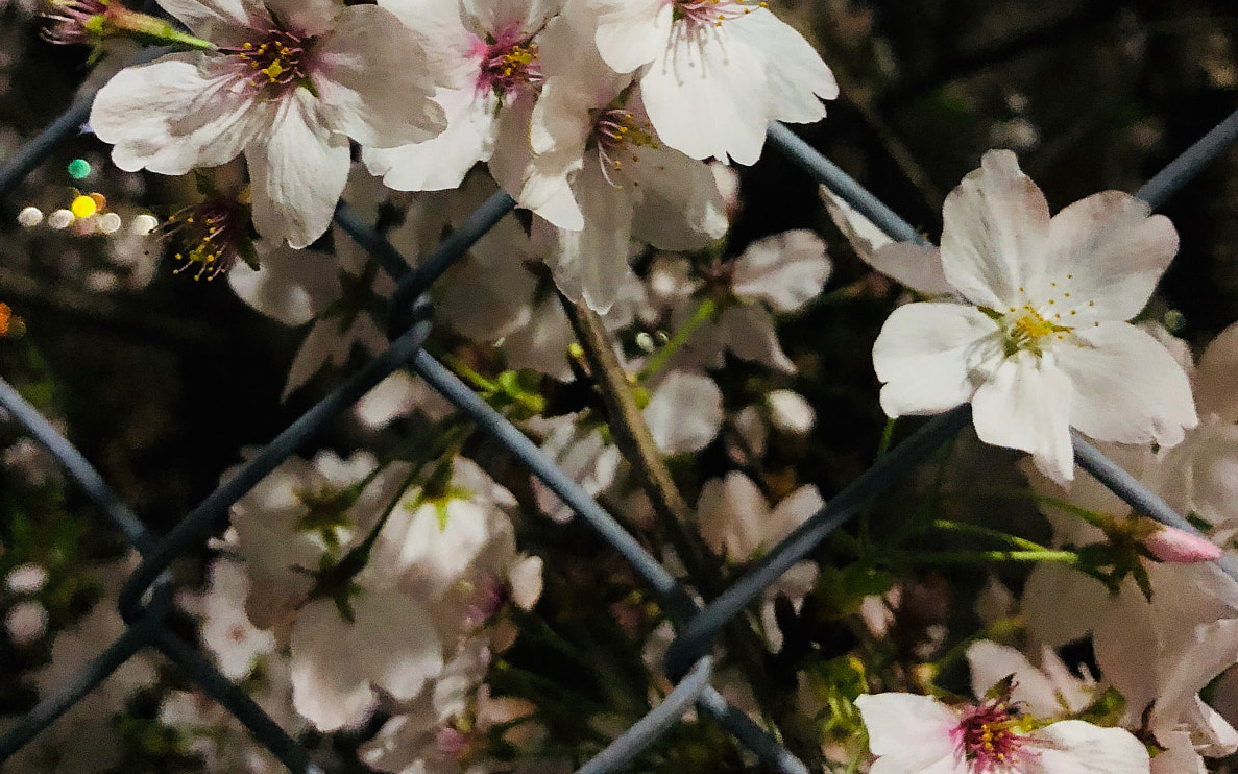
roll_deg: -1.0
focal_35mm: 40
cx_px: 625
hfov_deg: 49.3
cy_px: 153
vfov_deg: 31.2
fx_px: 1350
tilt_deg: +5.4
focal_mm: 3.99
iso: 100
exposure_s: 1/4
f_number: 1.8
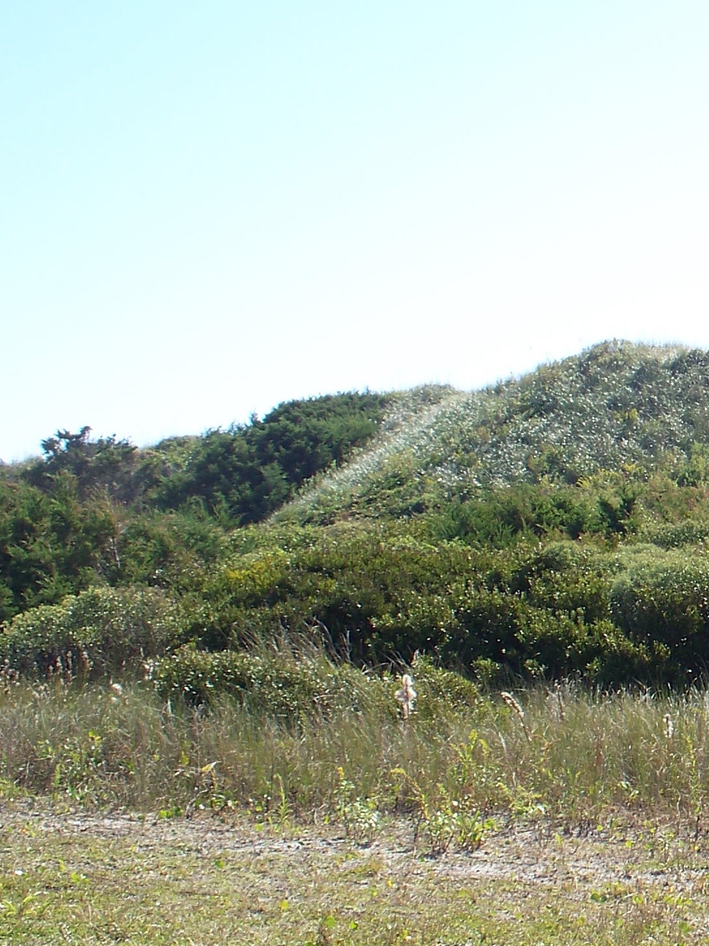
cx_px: 1001
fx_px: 2212
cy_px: 381
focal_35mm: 81
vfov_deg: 24.1
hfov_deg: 16.8
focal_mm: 7.54
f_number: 5
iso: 80
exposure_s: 1/250
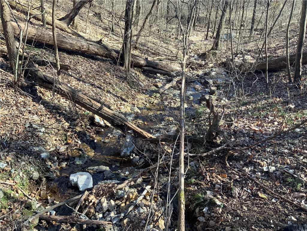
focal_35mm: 29
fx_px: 257
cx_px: 154
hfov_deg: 61.7
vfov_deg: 48.2
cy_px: 116
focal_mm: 3
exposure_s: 1/130
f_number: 1.8
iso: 16
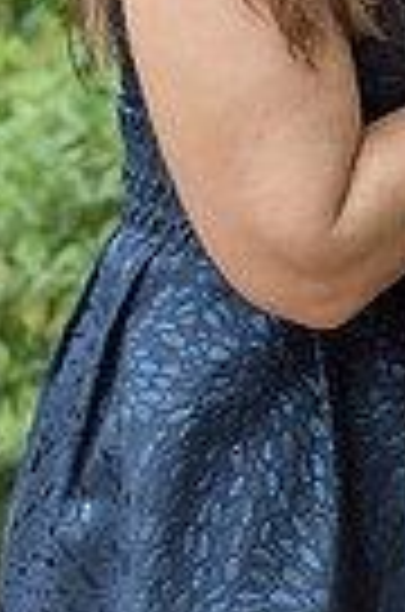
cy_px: -288
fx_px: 5512
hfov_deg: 4.2
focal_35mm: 325
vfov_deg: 6.3
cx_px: 567
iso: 400
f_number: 3.5
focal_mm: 98
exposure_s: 1/640
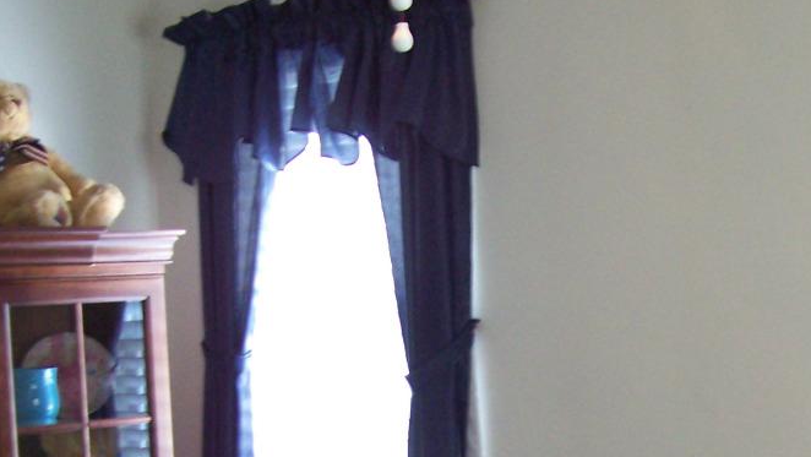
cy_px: 540
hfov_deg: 23.6
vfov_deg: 13.1
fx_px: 1936
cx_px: 528
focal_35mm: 90
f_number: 2.8
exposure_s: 1/10
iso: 160
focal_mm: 6.3
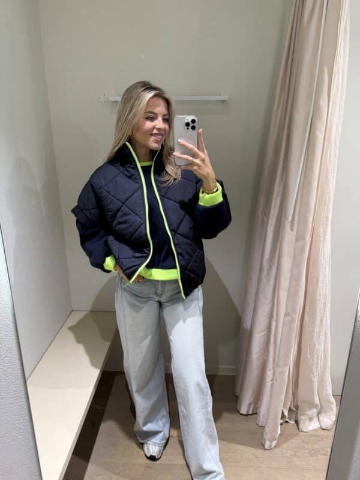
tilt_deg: -18.2
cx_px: 180
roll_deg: -0.9
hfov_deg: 56.8
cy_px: 240
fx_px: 333
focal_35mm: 24
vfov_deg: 71.6
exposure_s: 1/100
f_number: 1.78
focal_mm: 6.76
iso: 125
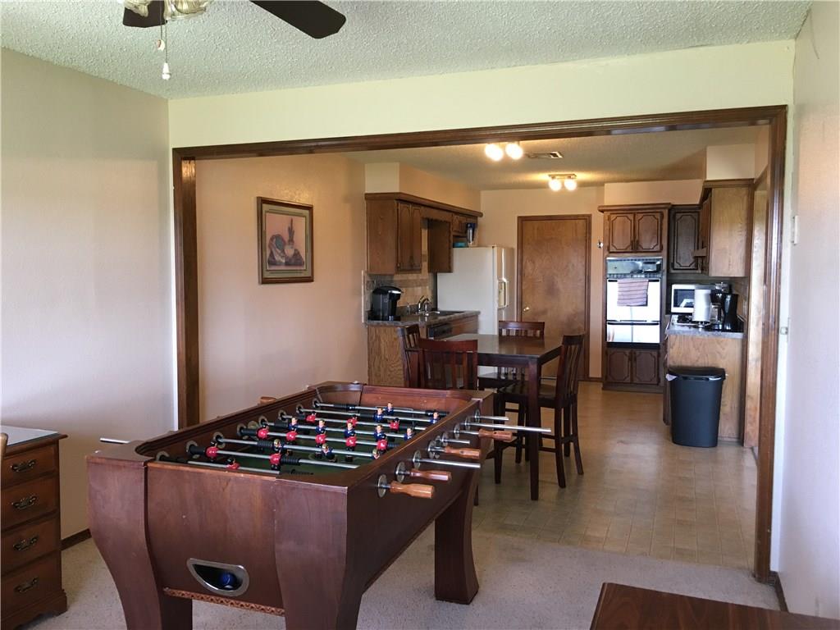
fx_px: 704
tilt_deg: -3.2
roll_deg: -0.6
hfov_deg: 61.7
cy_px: 315
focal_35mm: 29
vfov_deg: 48.2
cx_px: 420
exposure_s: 1/30
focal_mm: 4.15
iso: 100
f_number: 2.2
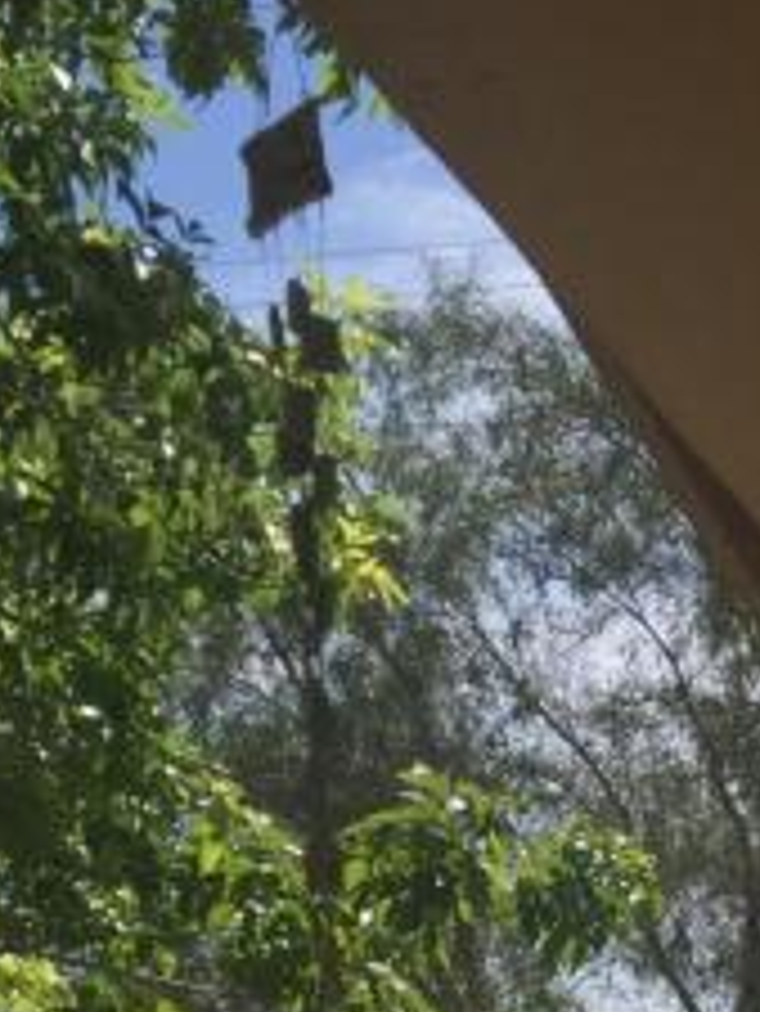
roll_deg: +0.9
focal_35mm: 99
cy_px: 1714
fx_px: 2895
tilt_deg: -5.6
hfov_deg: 14.4
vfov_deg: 17.0
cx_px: 949
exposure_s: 1/2475
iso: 32
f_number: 2.2
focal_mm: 4.15
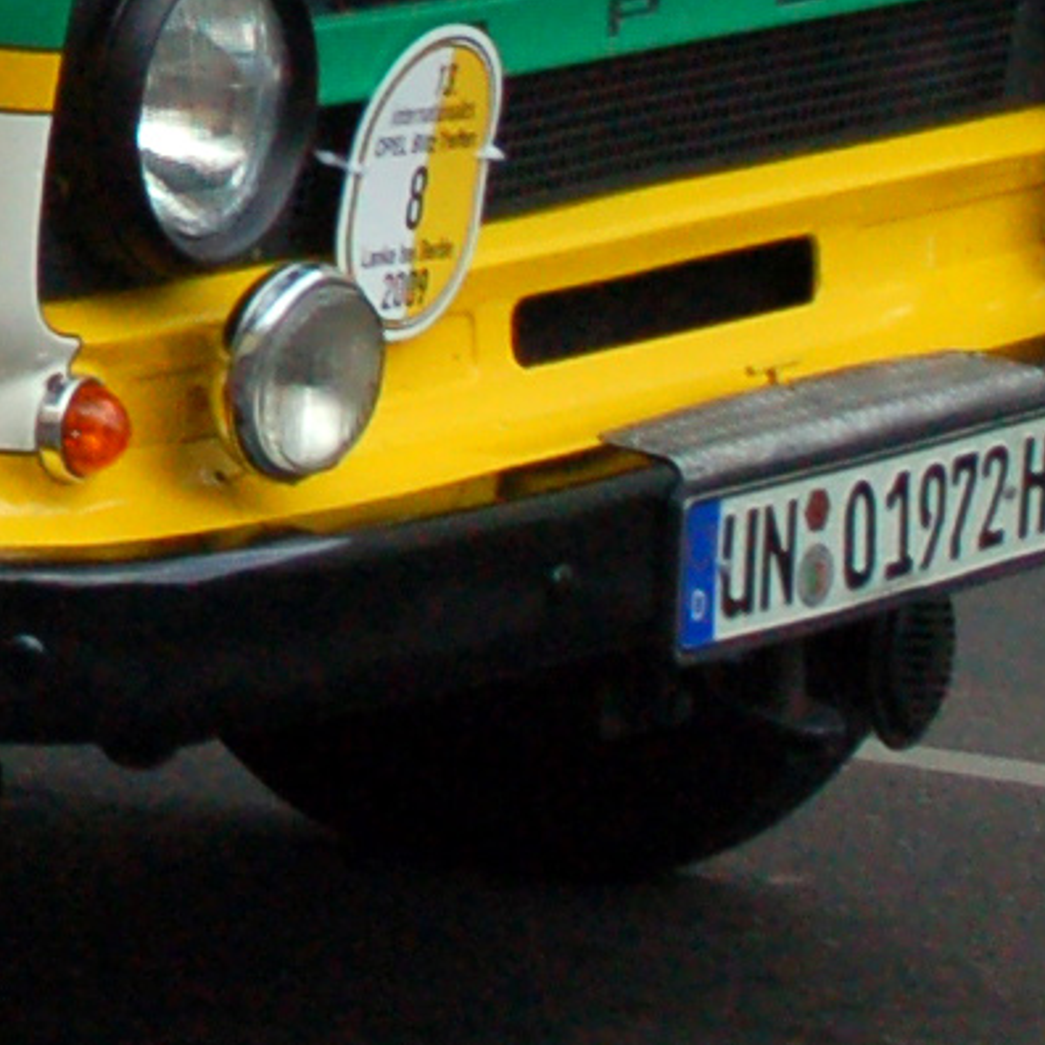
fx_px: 8922
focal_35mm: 261
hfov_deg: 6.3
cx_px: -1612
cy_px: -815
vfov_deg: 6.6
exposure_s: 1/320
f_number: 9
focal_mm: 27
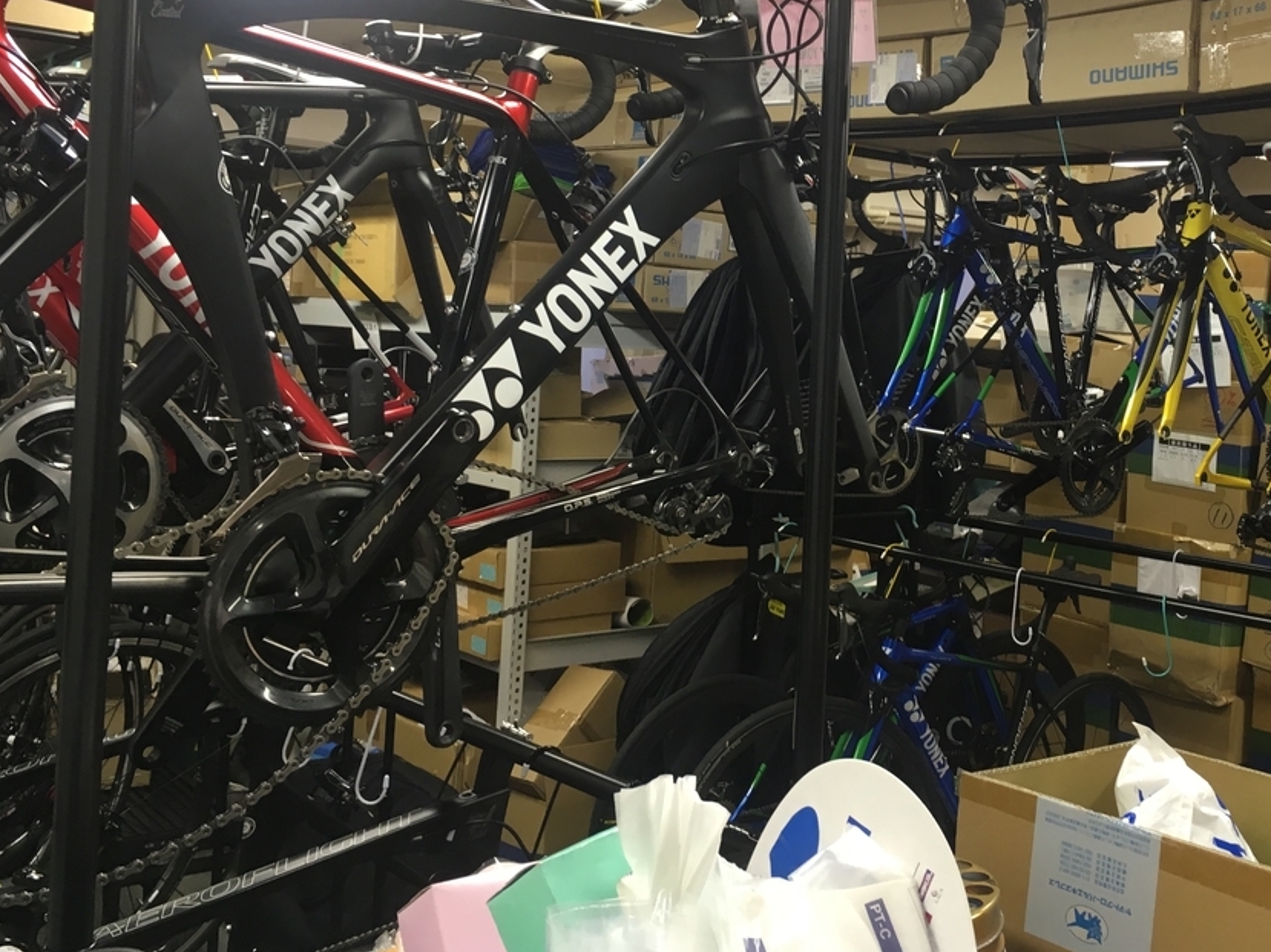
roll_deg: -3.0
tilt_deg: -1.2
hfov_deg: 44.1
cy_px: 327
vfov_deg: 34.0
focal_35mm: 42
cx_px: 863
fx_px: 1541
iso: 50
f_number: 2.2
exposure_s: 1/30
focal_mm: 4.15
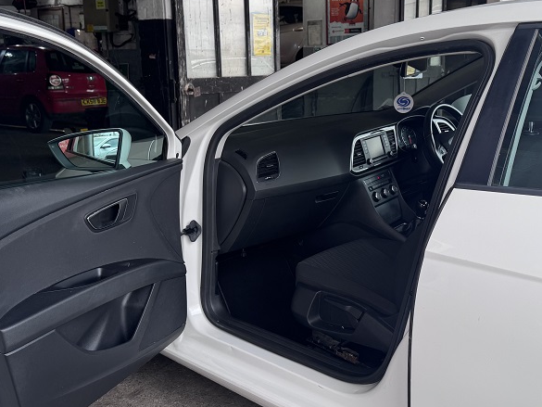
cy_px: 185
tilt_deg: -11.5
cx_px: 282
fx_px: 642
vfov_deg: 35.1
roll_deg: +1.3
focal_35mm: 41
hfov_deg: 45.8
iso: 64
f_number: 1.78
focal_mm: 6.76
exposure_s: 1/230
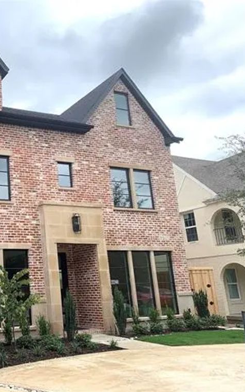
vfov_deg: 52.7
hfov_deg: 31.3
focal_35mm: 37
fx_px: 395
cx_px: -12
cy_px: 196
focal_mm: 4.25
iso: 25
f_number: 1.8
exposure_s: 1/981
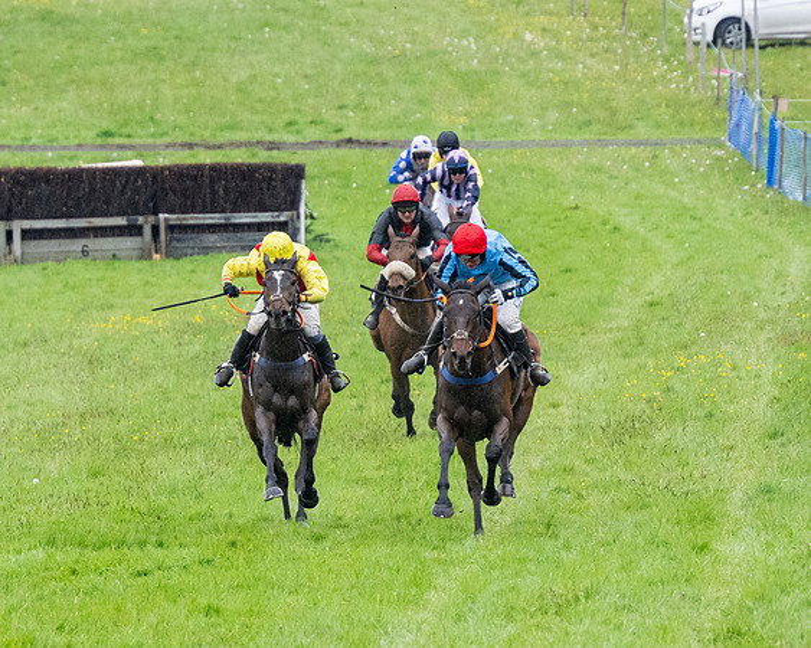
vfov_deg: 2.6
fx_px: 14393
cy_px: 358
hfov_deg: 3.2
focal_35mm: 600
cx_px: 334
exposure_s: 1/1250
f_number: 4
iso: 1000
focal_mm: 190
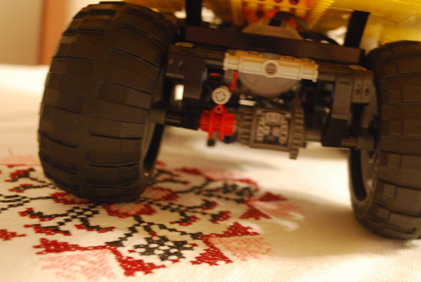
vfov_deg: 27.0
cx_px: 263
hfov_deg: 39.3
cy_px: 132
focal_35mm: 50
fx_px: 585
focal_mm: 26
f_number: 4.2
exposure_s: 1/5
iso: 1600
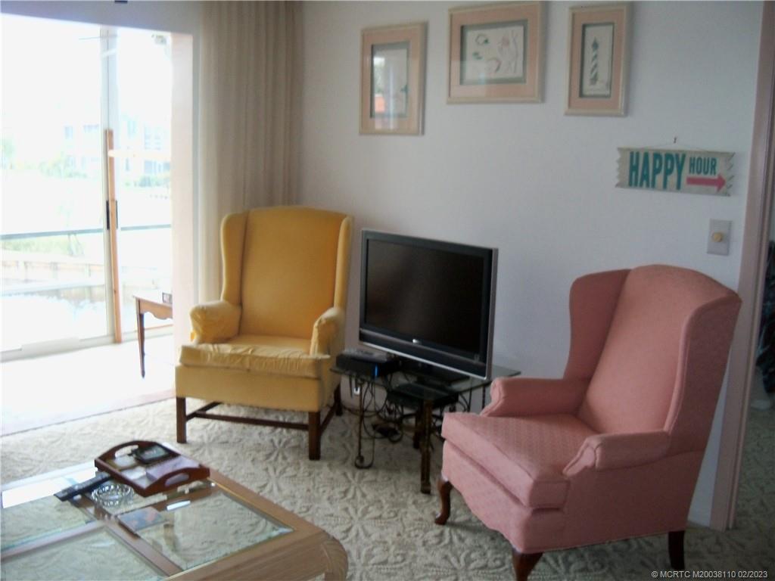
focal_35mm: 35
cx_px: 388
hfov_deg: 52.6
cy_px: 290
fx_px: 784
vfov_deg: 40.7
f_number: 3.5
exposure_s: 1/30
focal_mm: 6.2
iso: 200
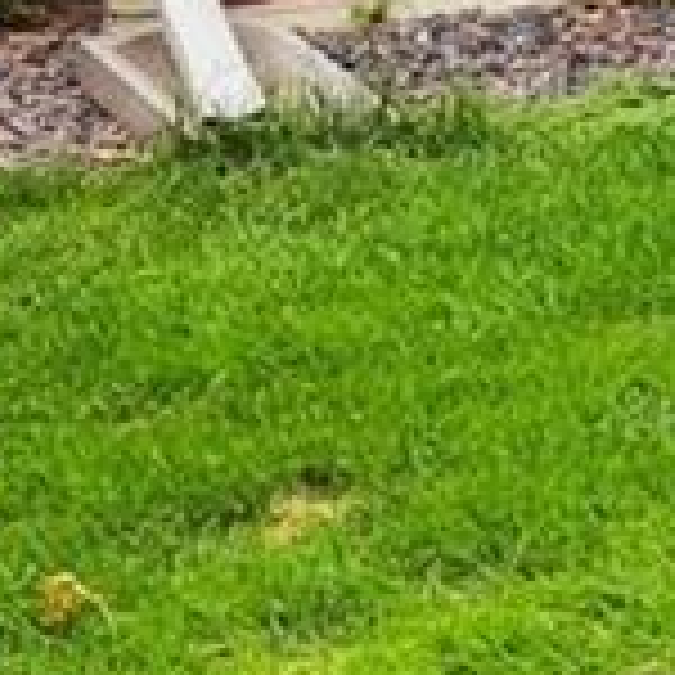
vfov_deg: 10.4
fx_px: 3397
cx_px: 2817
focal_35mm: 154
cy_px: -675
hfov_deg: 7.4
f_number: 11
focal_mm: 17
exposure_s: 1/90
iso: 400
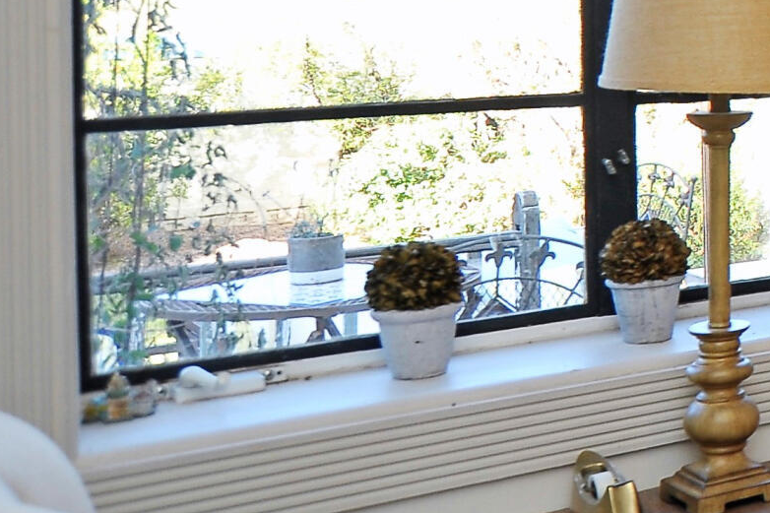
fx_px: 1475
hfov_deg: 19.8
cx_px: 1448
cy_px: -24
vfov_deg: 19.1
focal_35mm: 69
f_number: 6.3
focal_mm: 18
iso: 640
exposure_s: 1/125
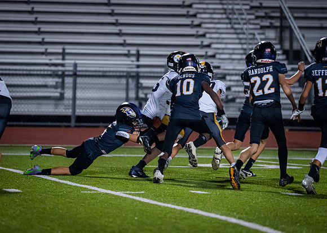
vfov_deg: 4.1
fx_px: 3282
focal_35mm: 353
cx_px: 149
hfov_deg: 5.7
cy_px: 85
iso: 2500
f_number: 2.8
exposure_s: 1/1000
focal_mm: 200
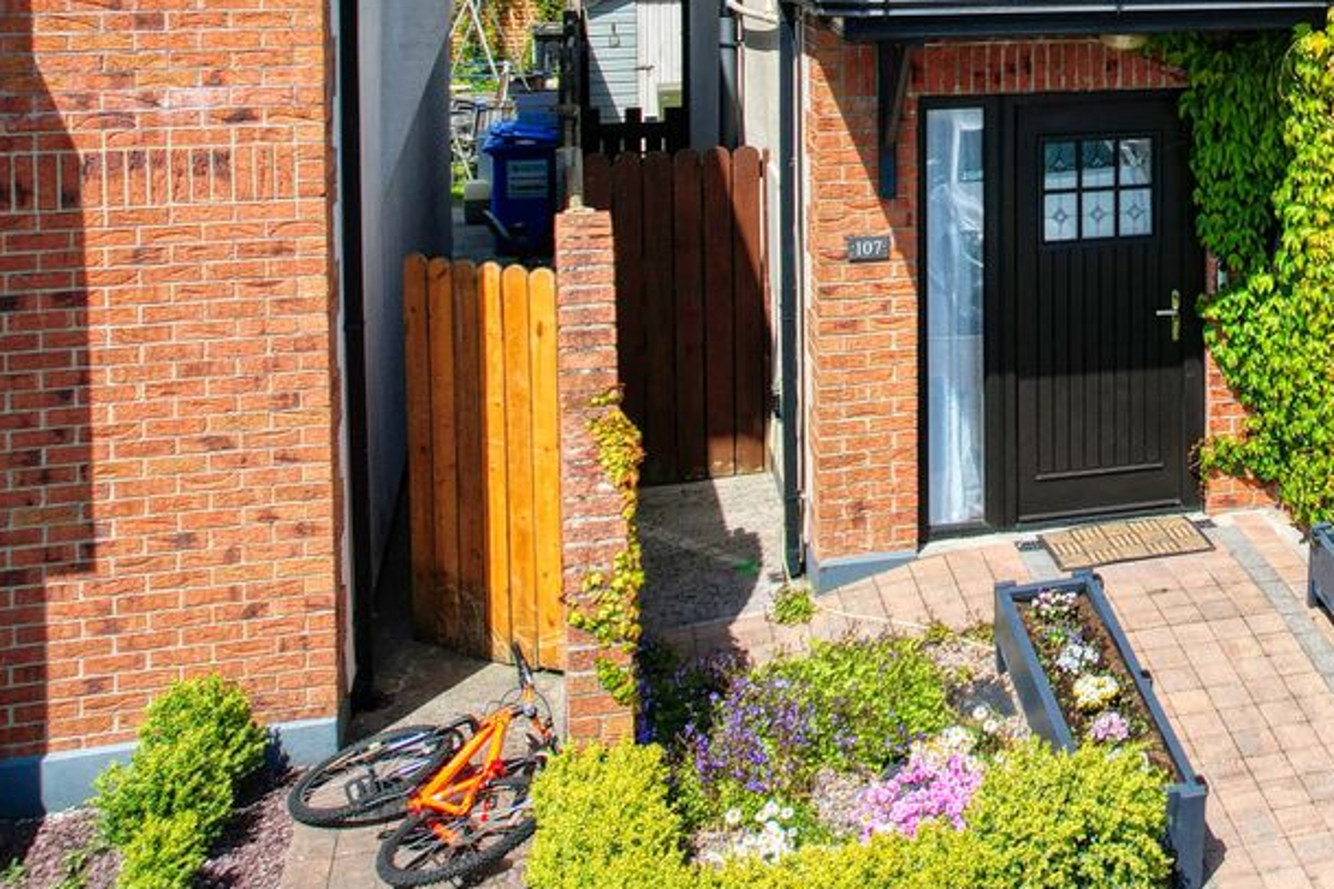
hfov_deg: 35.6
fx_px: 1927
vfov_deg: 24.1
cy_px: -114
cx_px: 1240
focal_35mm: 52
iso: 100
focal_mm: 8.4
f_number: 2.8
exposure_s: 1/3000
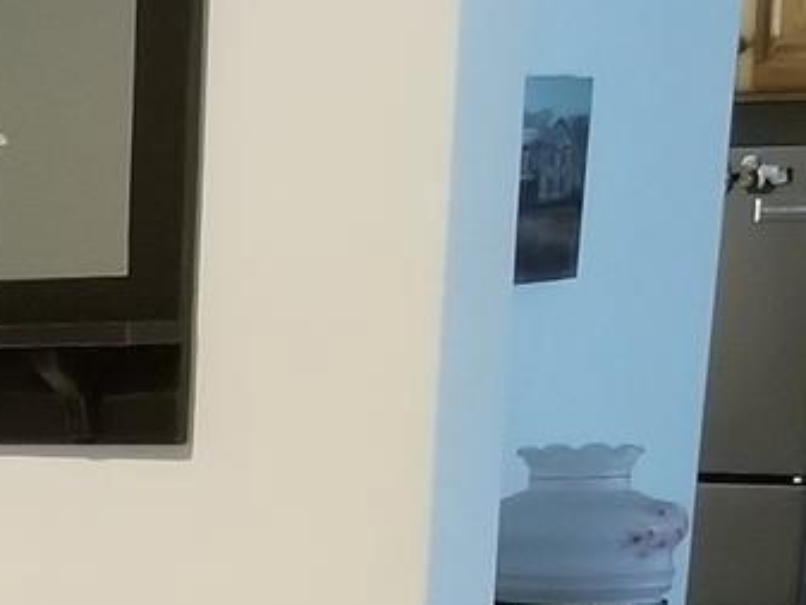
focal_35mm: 158
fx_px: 3680
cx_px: -1394
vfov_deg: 9.1
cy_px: 985
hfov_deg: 10.1
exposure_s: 1/17
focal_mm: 4.25
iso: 200
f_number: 1.7
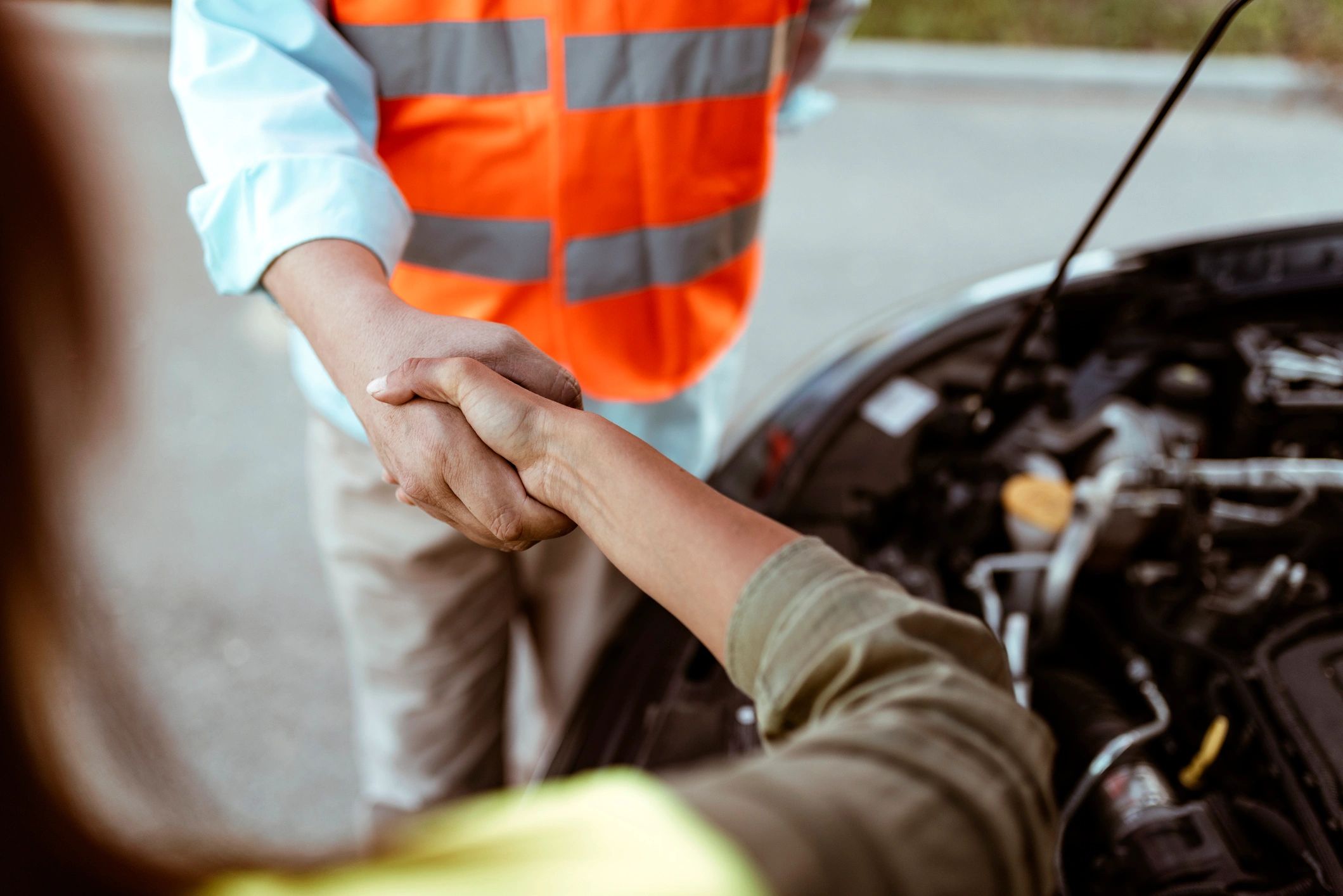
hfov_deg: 54.4
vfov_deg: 37.9
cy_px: 448
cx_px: 672
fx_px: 1306
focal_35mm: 35
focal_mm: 35
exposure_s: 1/250
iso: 100
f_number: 1.8
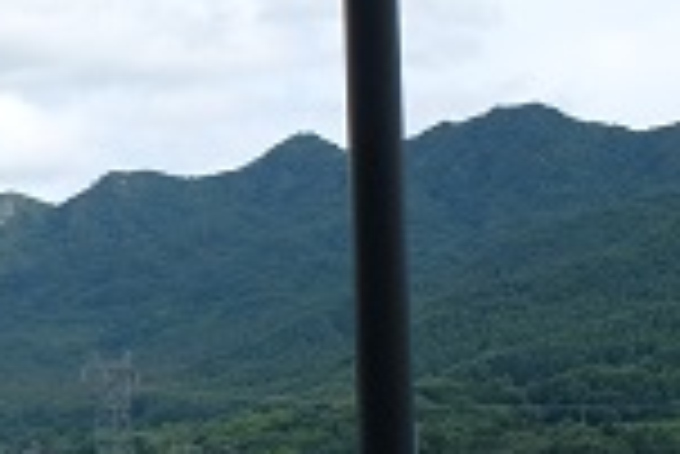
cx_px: -914
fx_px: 3517
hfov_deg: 9.8
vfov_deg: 7.4
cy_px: 319
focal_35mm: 186
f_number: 8
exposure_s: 1/200
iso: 200
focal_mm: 25.7
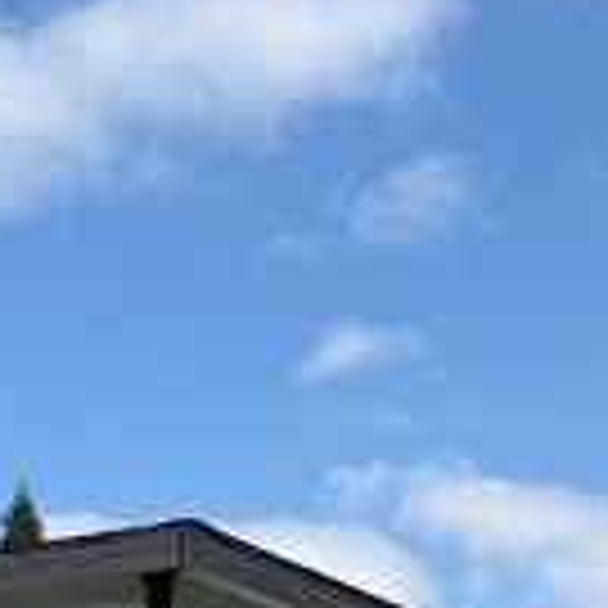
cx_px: -50
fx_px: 2087
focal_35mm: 105
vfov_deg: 15.4
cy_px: 880
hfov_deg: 16.1
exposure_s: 1/4167
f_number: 1.78
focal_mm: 6.76
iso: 80
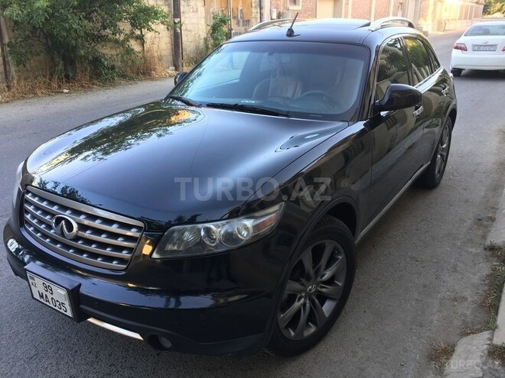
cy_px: 189
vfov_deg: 48.2
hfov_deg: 61.7
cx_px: 252
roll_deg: +1.5
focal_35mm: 29
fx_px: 423
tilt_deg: -22.1
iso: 25
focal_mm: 4.15
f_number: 2.2
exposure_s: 1/50
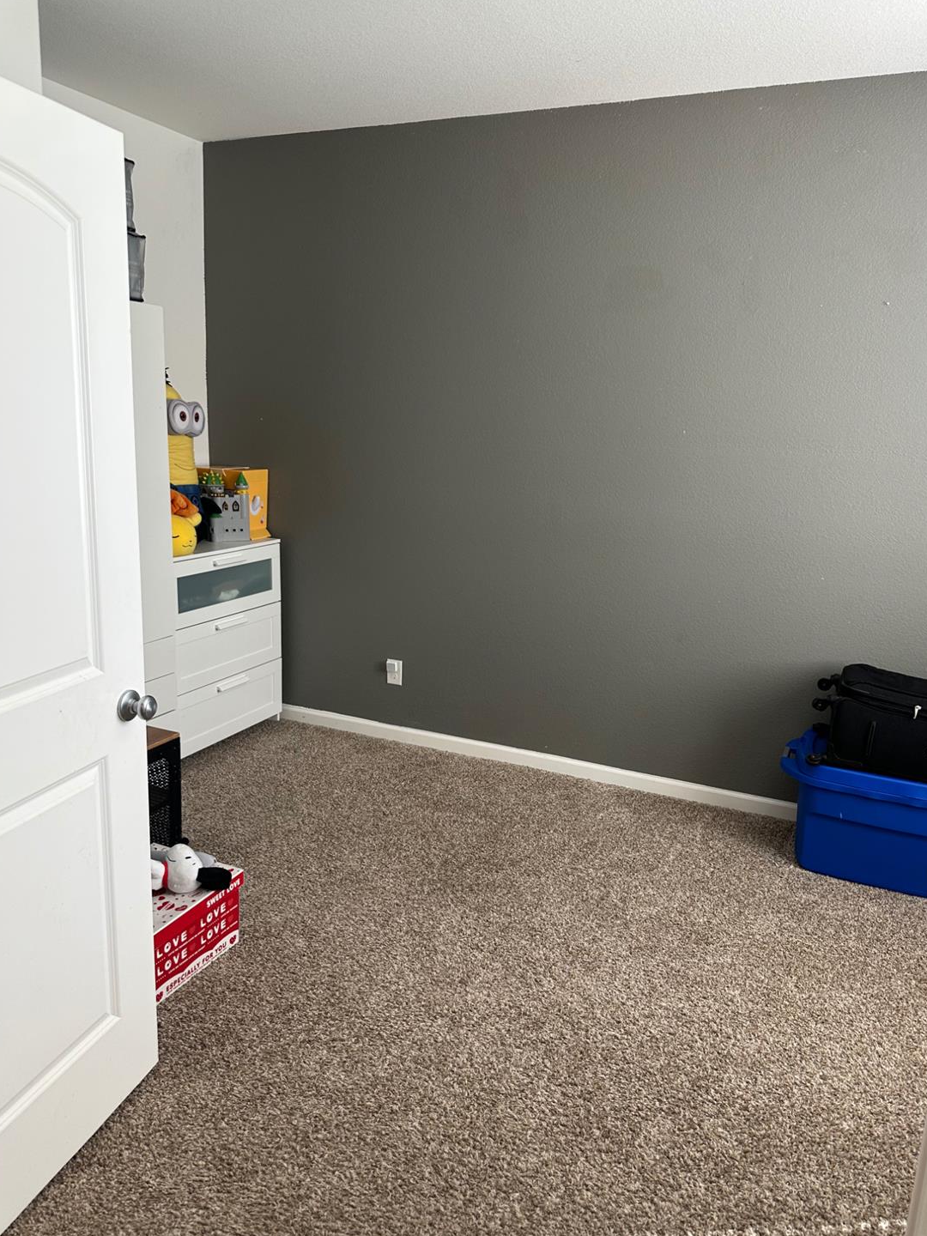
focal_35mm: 25
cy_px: 620
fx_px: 893
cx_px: 472
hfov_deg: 54.9
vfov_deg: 69.4
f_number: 1.78
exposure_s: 1/60
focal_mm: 6.86
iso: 125
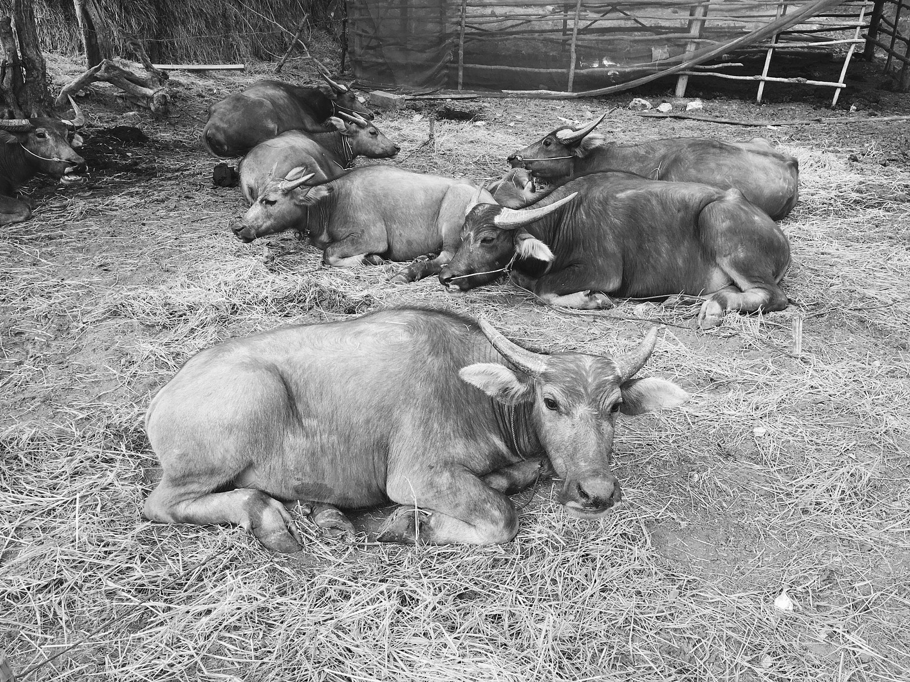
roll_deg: +0.8
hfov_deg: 61.7
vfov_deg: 48.2
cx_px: 455
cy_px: 341
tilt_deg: -21.1
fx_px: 762
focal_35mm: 29
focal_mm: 4.15
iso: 25
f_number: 2.2
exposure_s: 1/231
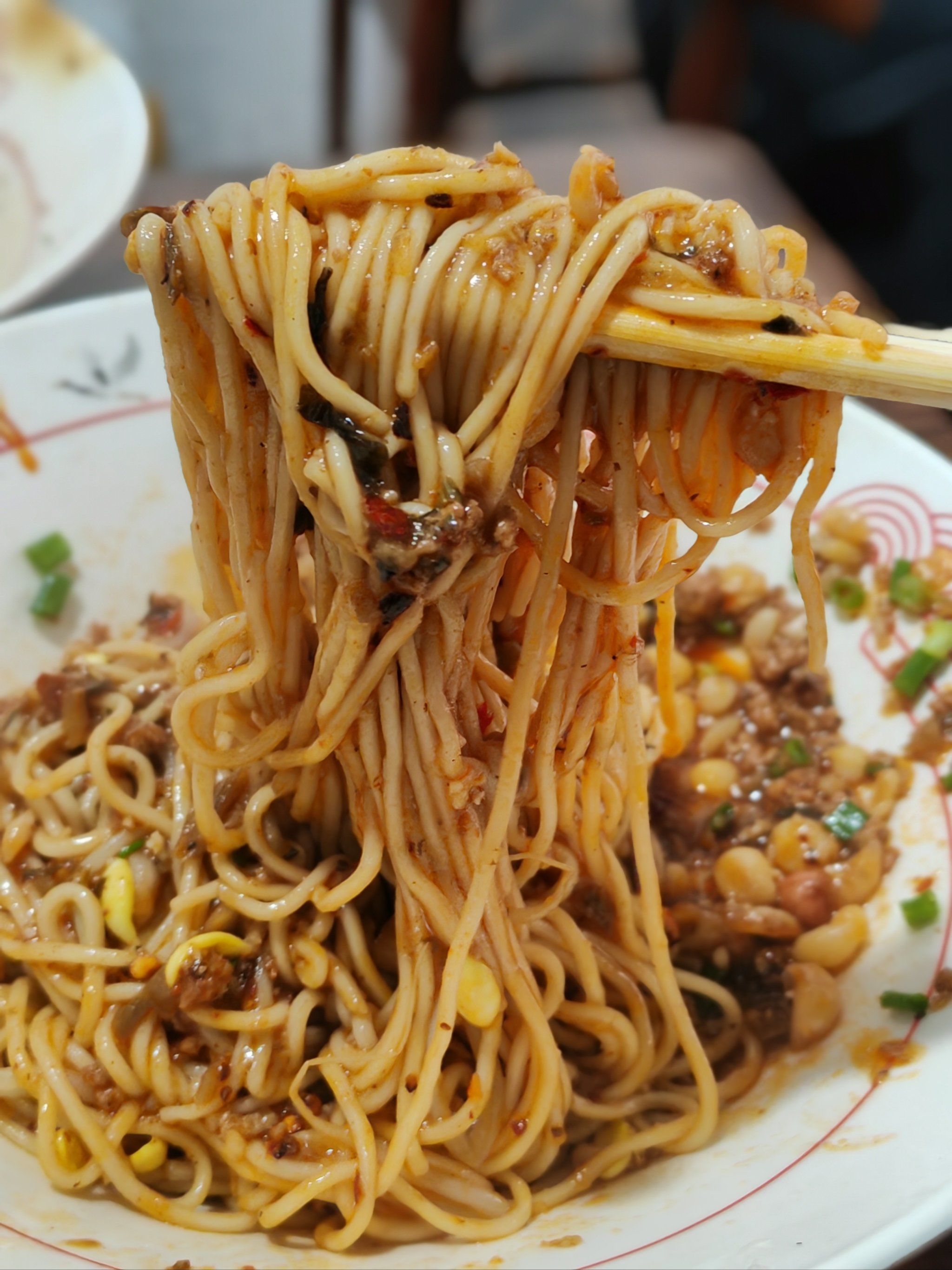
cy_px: 635
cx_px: 476
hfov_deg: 27.0
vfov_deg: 35.5
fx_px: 1980
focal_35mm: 54
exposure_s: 1/50
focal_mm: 6.12
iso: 2500
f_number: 4
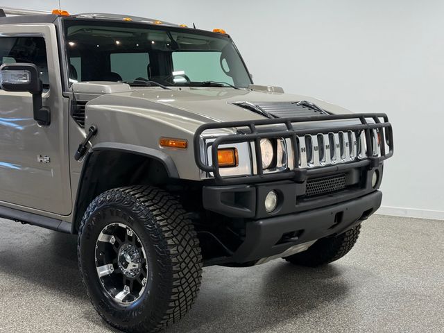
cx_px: 222
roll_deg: -0.9
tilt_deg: -5.4
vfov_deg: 30.3
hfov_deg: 39.7
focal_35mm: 48
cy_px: 166
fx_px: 616
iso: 80
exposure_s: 1/198
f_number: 1.78
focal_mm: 6.76
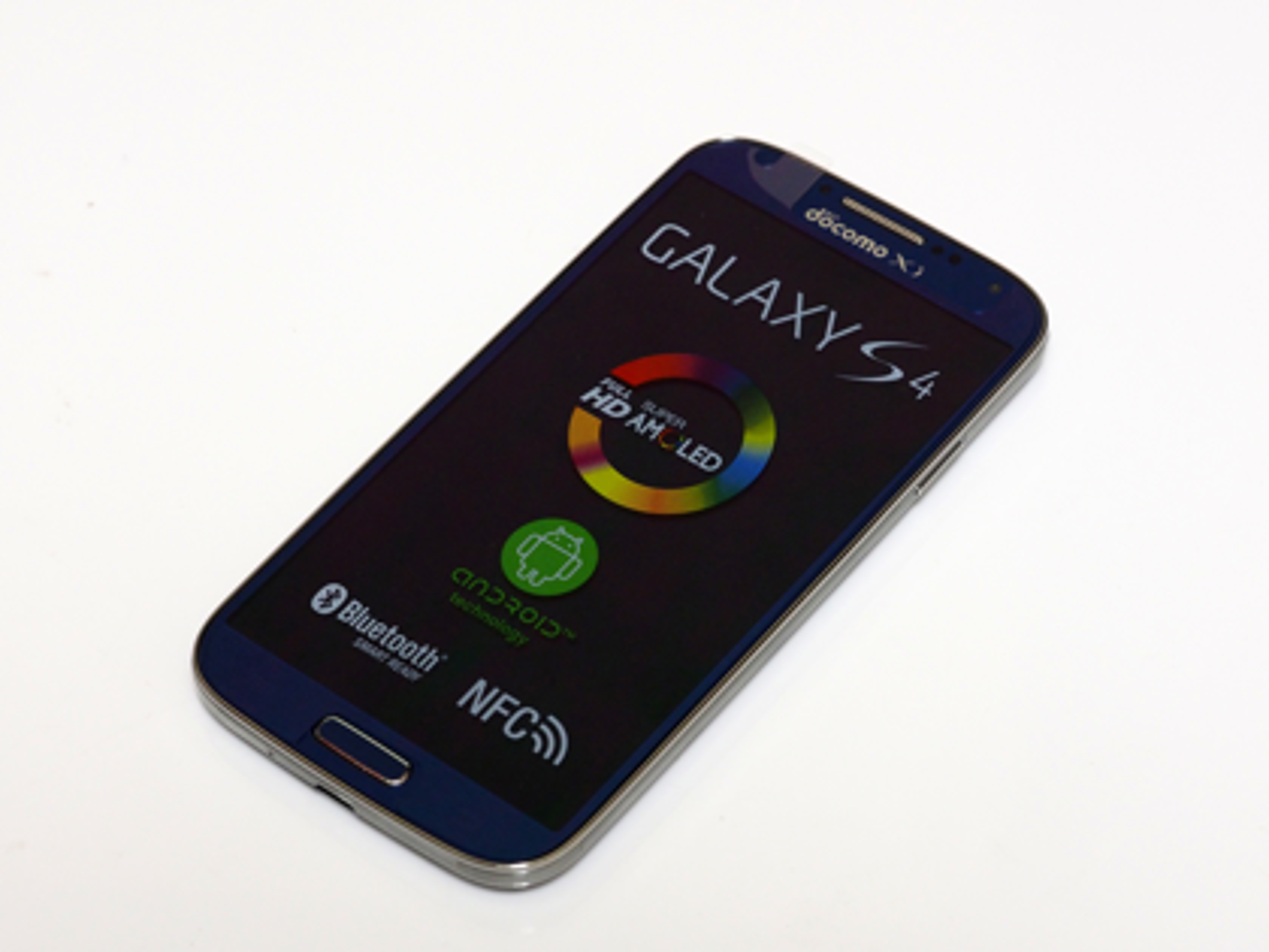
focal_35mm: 120
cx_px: 634
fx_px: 4399
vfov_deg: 12.3
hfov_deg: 16.4
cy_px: 476
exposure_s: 1/8
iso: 1600
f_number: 6.3
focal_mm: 60
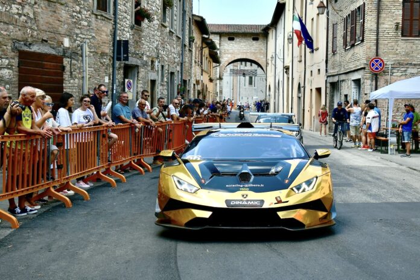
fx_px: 583
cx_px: 210
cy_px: 140
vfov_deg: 27.0
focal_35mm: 50
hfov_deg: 39.6
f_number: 4
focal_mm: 25
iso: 100
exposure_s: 1/500
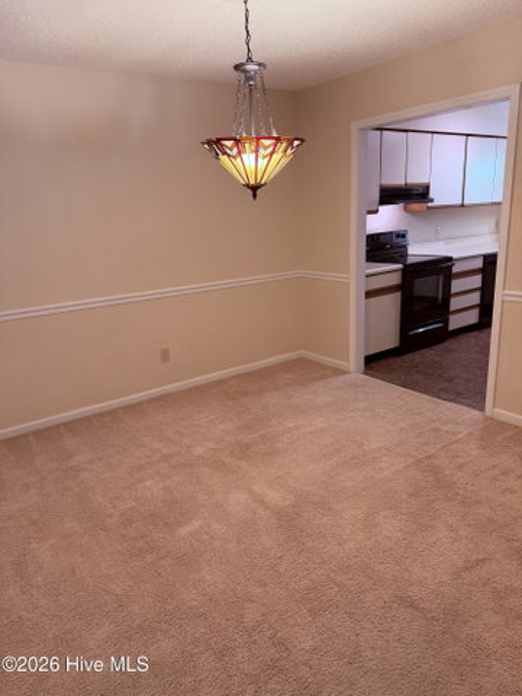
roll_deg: +2.2
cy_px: 348
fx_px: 483
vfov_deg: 71.6
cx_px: 261
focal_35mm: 24
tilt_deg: -16.1
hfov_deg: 56.8
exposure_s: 1/60
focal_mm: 6.76
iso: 200
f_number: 1.78
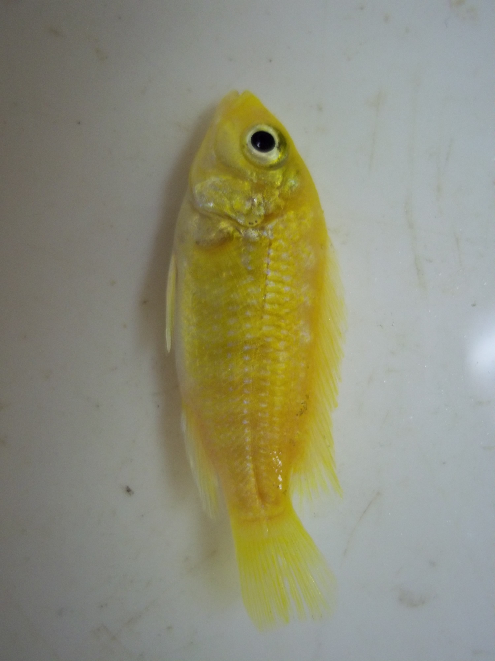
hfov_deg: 39.7
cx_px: 248
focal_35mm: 36
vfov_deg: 51.4
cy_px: 330
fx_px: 686
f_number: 3.1
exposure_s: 1/30
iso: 160
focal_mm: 6.5
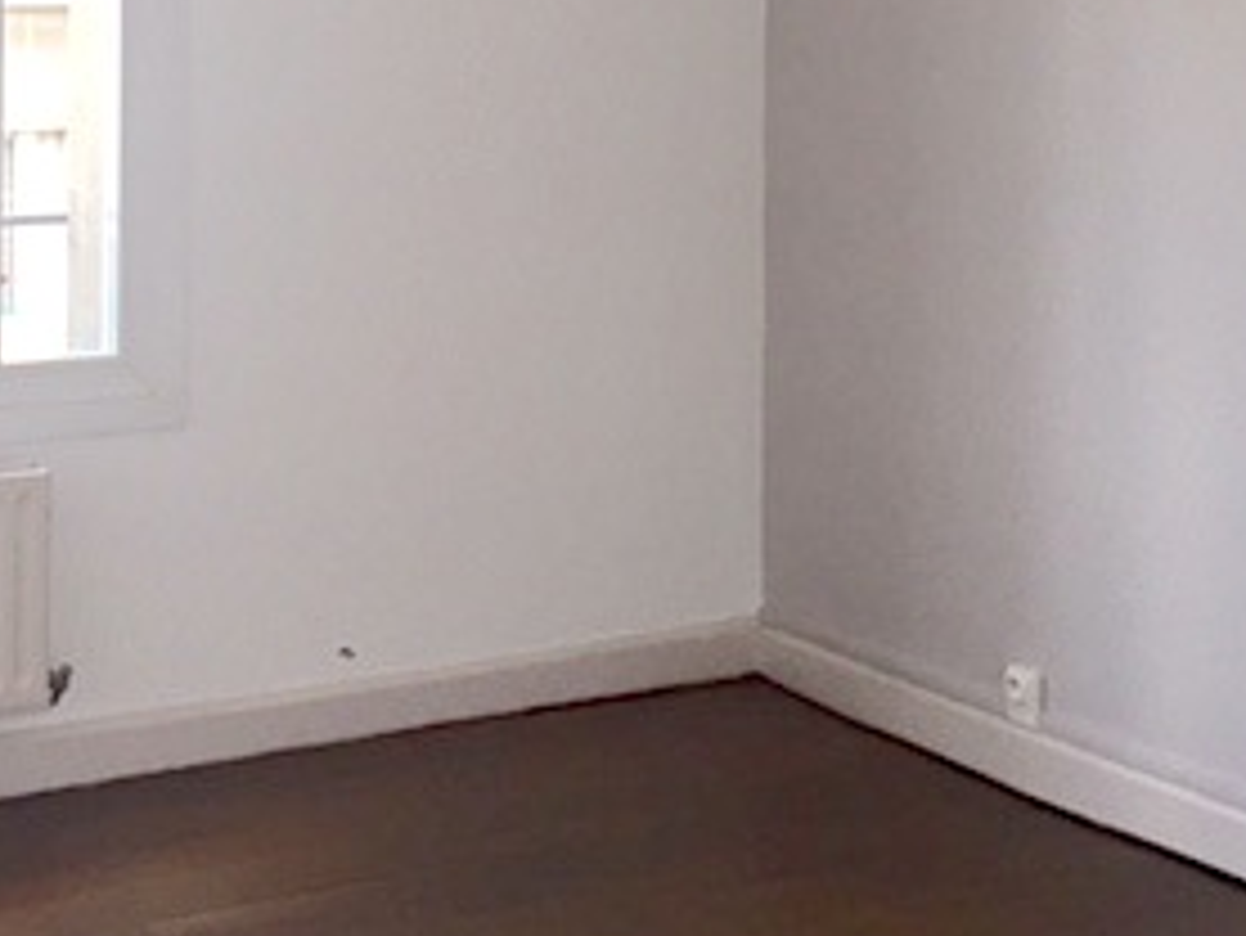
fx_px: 2413
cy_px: 0
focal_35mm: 67
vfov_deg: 21.2
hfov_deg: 27.6
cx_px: 63
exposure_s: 1/120
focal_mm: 4.15
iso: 40
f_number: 2.2
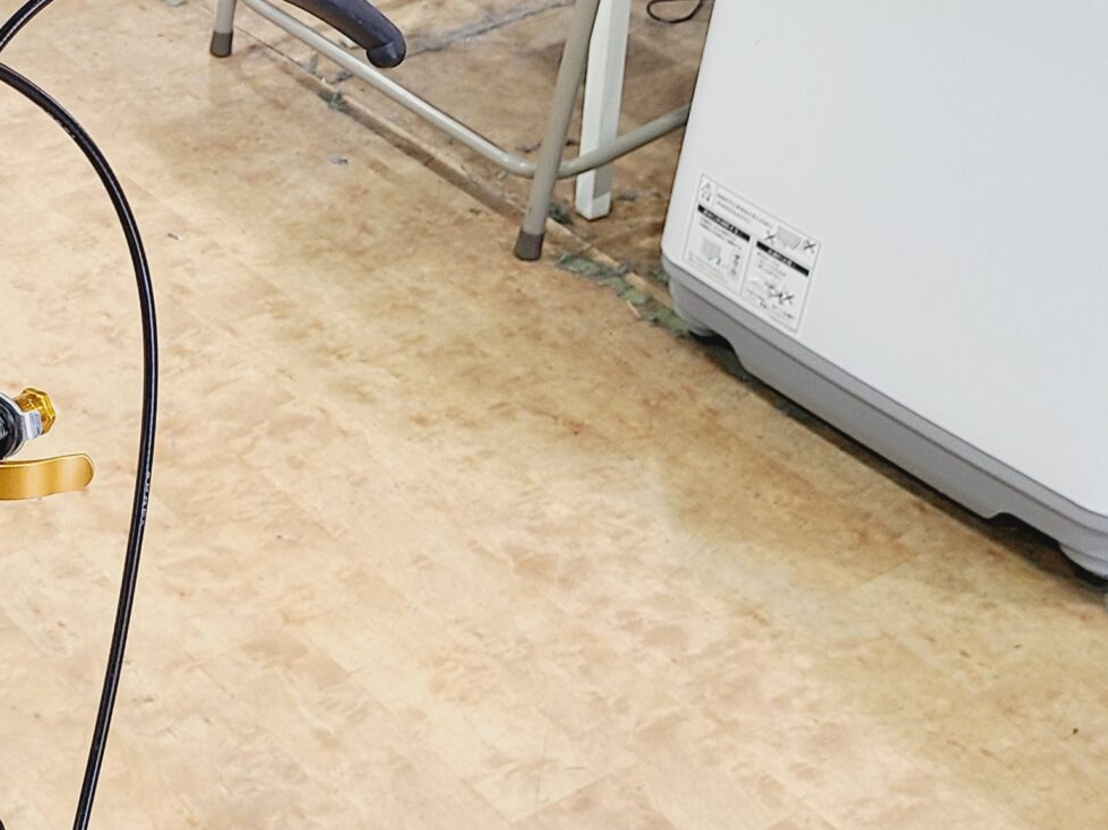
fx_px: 2176
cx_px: -180
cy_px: 365
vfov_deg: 21.6
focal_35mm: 68
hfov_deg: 25.9
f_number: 1.8
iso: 125
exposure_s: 1/50
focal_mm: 5.4
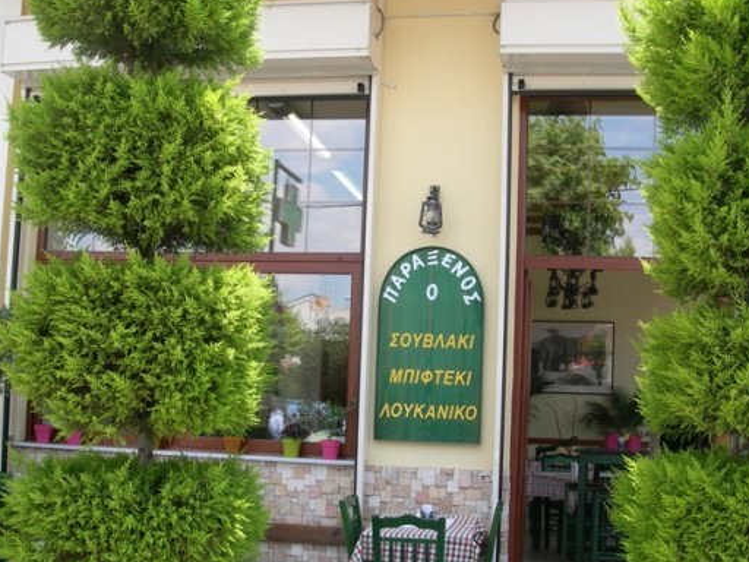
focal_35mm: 49
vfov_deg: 29.6
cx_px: 386
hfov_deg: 38.9
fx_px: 1060
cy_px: 342
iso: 50
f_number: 4.8
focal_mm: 7.8
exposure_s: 1/101
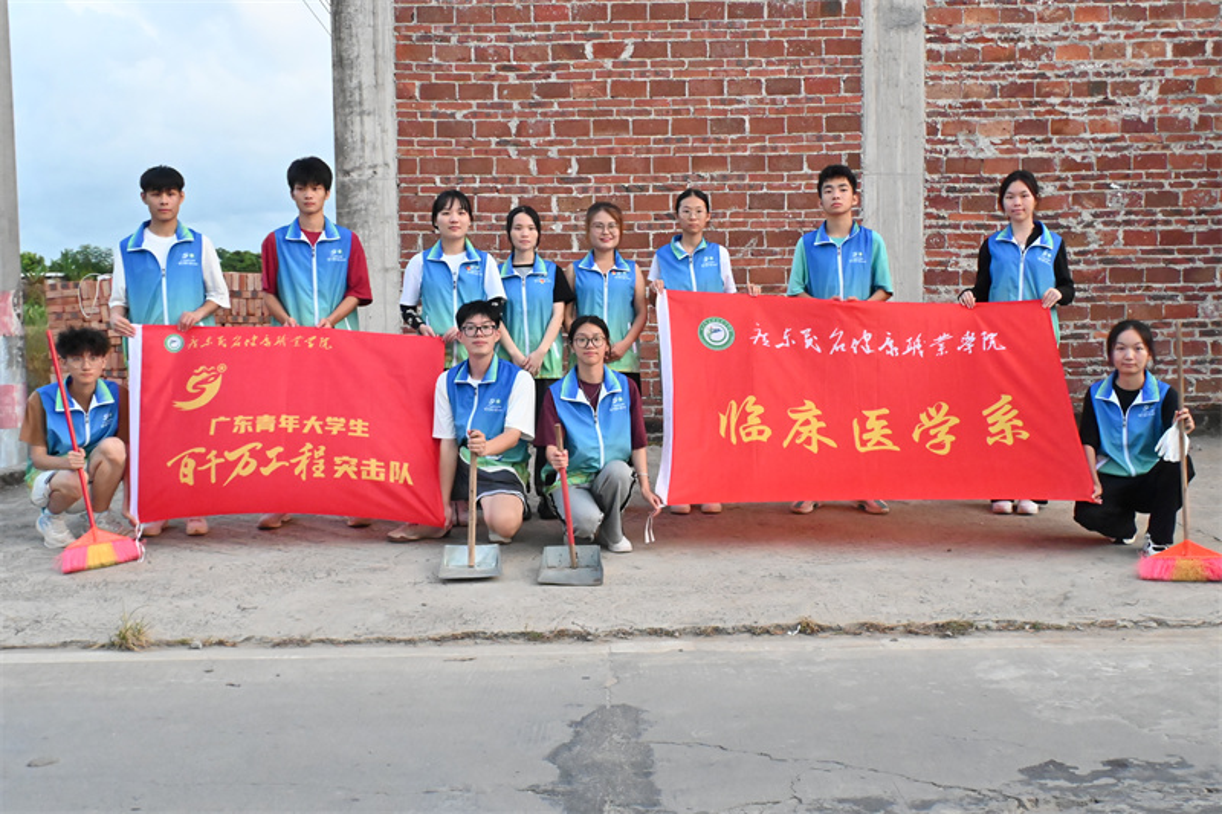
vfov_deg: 32.4
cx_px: 611
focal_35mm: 41
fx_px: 1400
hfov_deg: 47.2
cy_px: 407
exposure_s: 1/160
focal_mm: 27.5
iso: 5000
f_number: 8
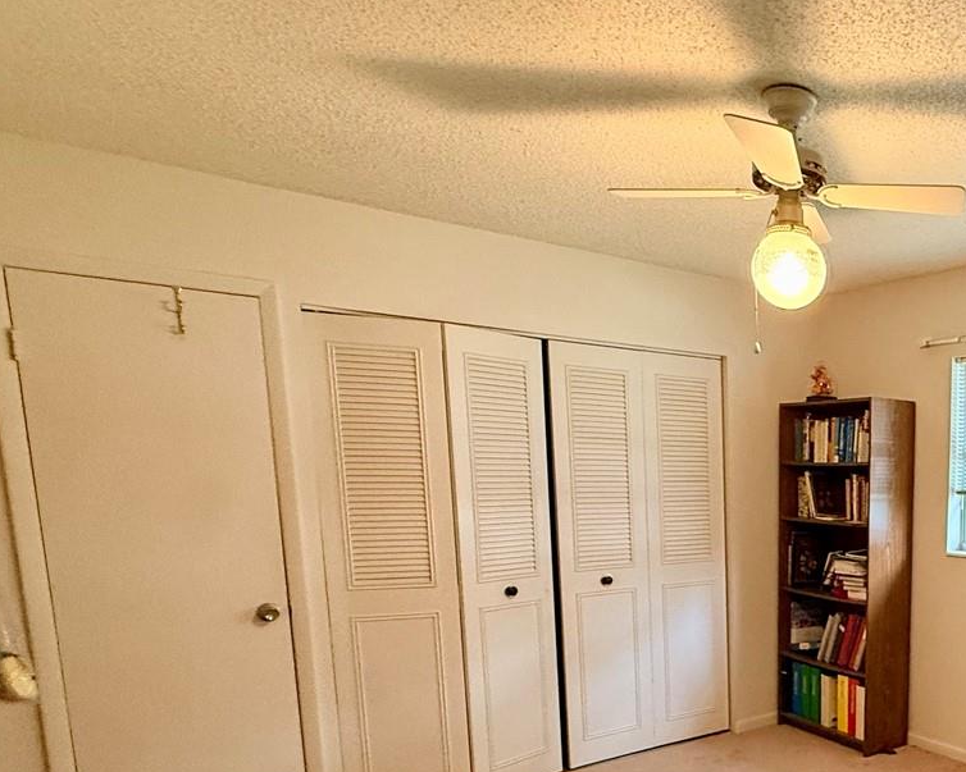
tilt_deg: -7.7
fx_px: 829
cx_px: 910
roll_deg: -0.4
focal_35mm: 29
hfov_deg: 51.5
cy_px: 591
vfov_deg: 47.8
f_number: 2.2
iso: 400
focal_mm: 2.22
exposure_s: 1/60
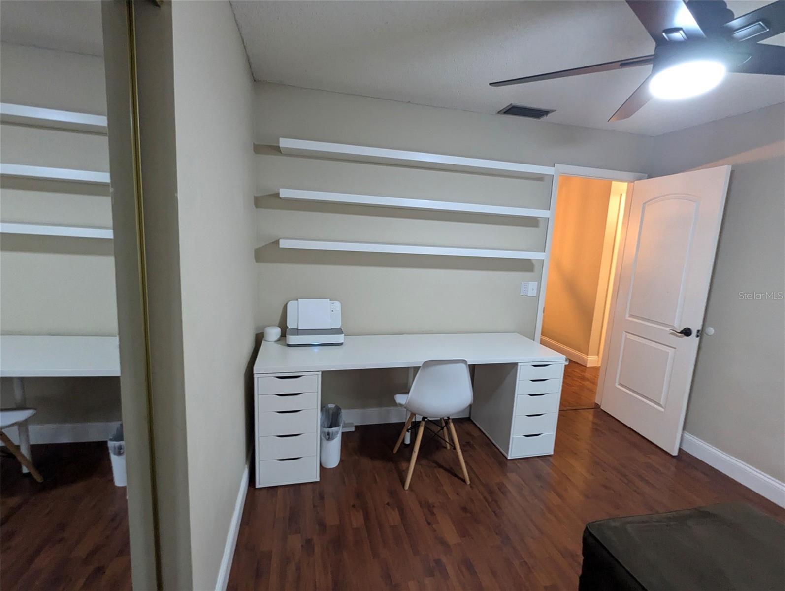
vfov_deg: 78.2
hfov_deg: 94.4
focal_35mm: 16
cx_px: 392
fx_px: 363
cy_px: 296
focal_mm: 2.35
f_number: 2.2
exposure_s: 1/40
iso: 353
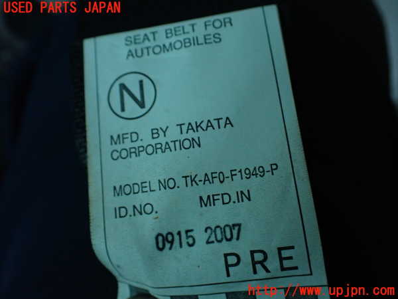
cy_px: 150
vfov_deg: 46.8
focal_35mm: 30
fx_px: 345
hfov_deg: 60.0
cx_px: 199
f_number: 2.3
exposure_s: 1/125
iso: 400
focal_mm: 5.4
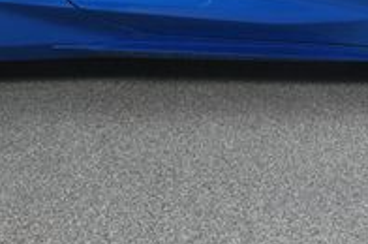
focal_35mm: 108
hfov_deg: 18.9
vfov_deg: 12.4
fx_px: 1102
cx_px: 148
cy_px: -45
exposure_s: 1/160
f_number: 9
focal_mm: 22
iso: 100
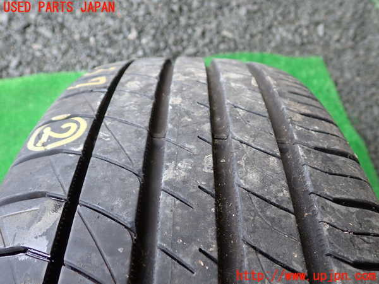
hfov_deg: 60.0
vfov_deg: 46.8
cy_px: 142
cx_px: 190
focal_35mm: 30
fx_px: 328
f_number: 2.3
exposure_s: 1/125
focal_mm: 5.4
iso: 160
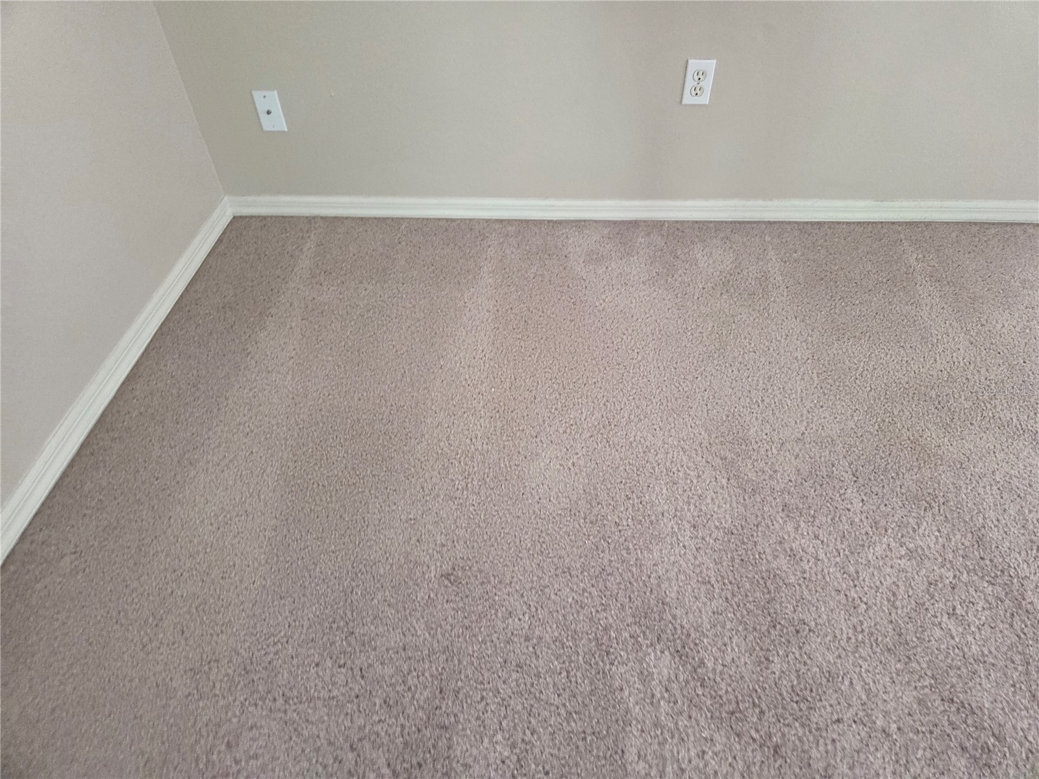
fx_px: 690
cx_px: 520
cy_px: 390
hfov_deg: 73.9
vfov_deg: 58.9
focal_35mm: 23
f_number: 1.8
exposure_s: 1/120
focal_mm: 5.4
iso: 400
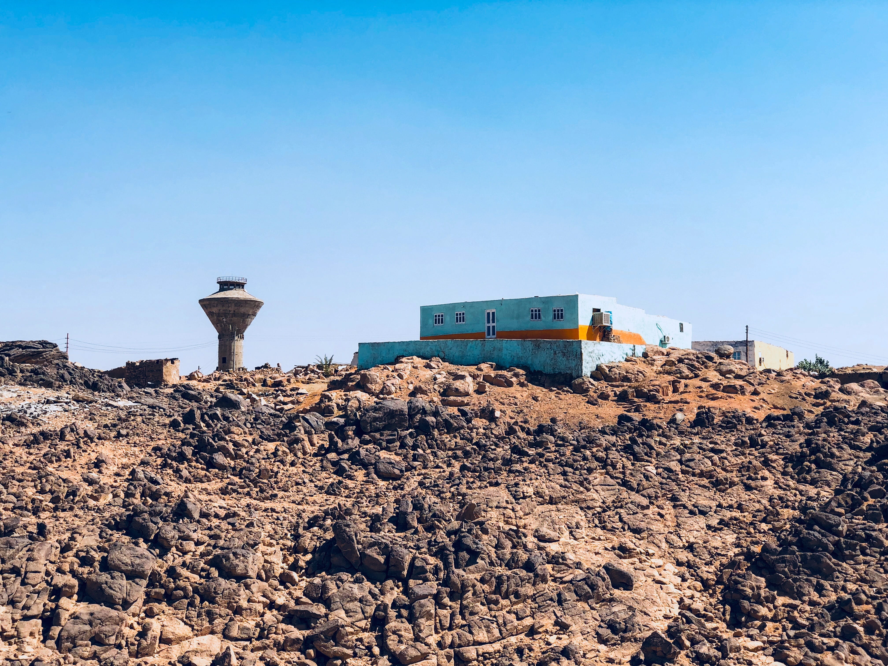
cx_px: 444
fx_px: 1462
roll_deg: +0.6
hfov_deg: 33.8
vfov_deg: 25.7
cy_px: 333
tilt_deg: +4.2
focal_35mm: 57
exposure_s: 1/1066
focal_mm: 6.6
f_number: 2.8
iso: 20
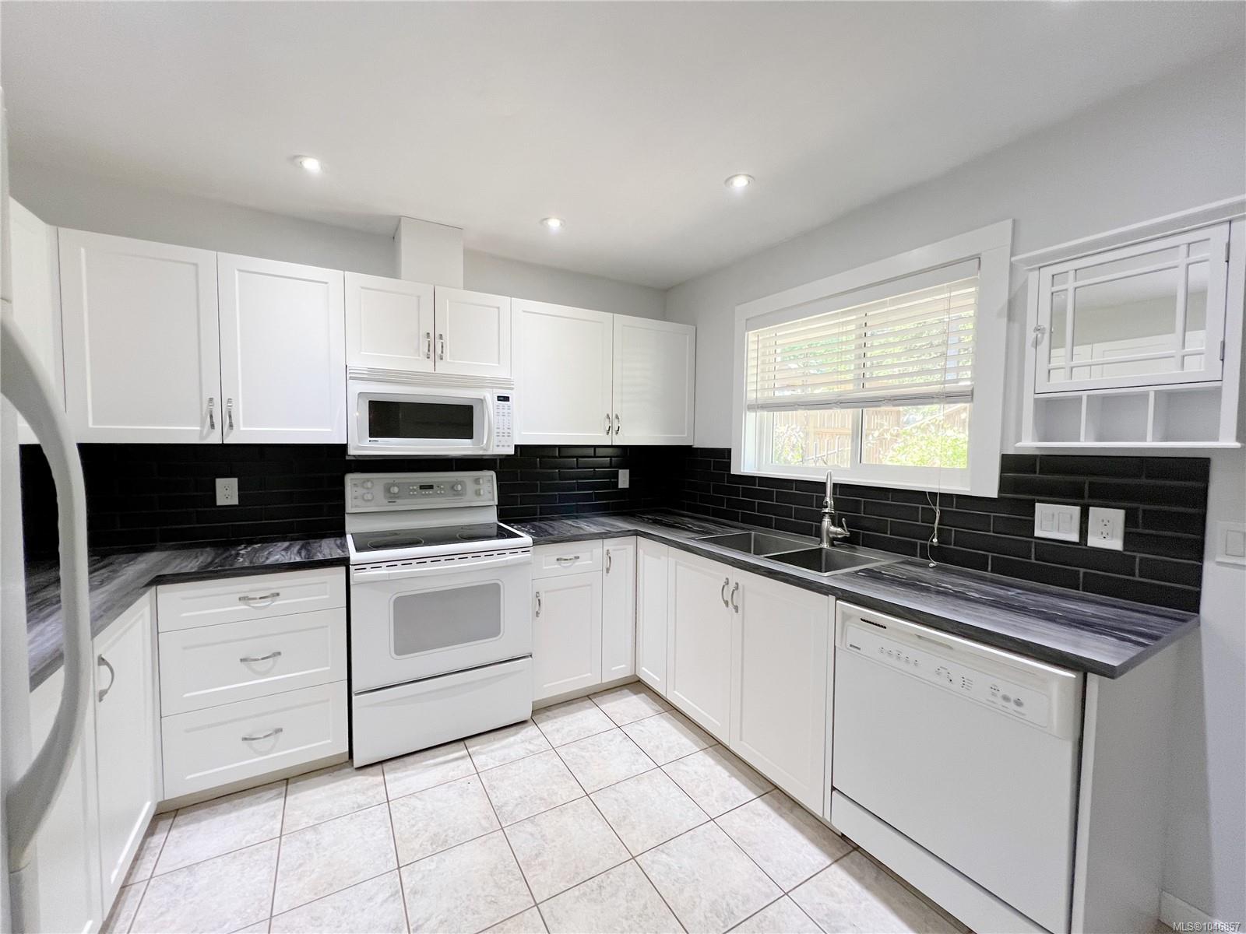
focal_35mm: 13
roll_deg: -0.2
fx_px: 468
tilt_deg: -3.0
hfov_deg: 106.2
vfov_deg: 89.9
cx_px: 623
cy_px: 467
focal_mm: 1.57
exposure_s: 1/120
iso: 200
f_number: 1.8
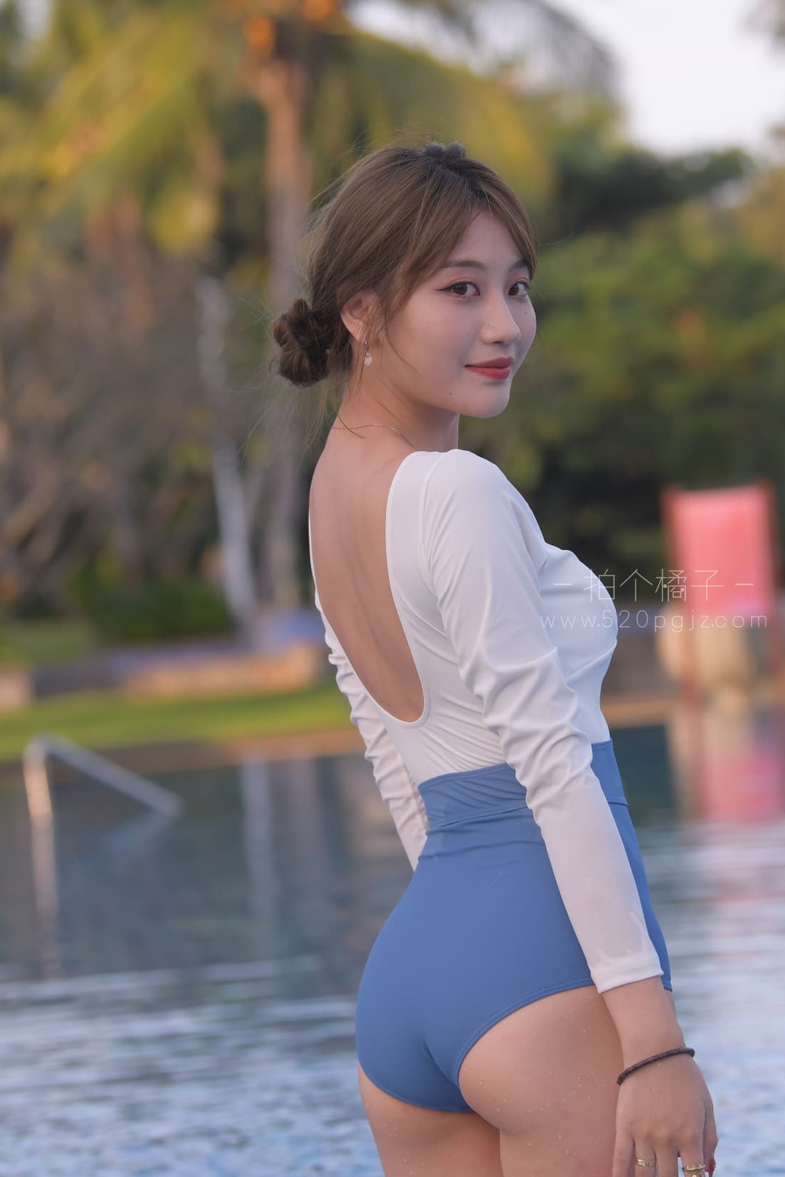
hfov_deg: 13.2
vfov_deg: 19.6
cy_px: 564
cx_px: 382
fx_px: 3401
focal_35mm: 104
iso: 320
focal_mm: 95
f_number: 3.5
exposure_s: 1/1000
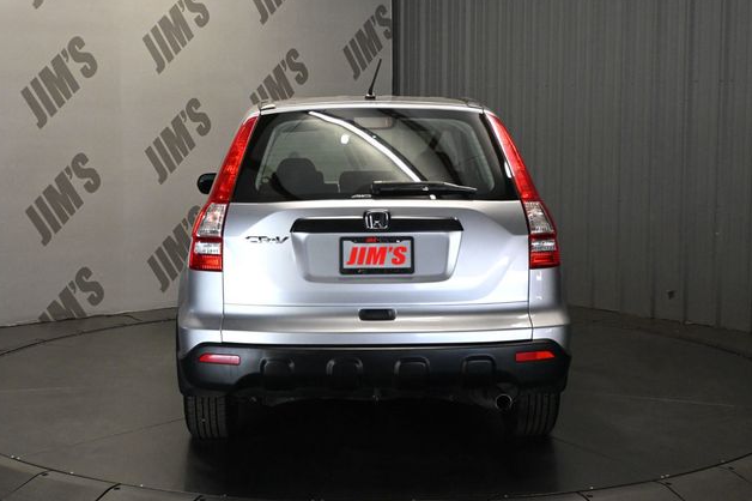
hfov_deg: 38.2
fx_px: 1086
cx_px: 372
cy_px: 248
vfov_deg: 26.0
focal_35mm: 52
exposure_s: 1/125
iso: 3200
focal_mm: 34
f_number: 5
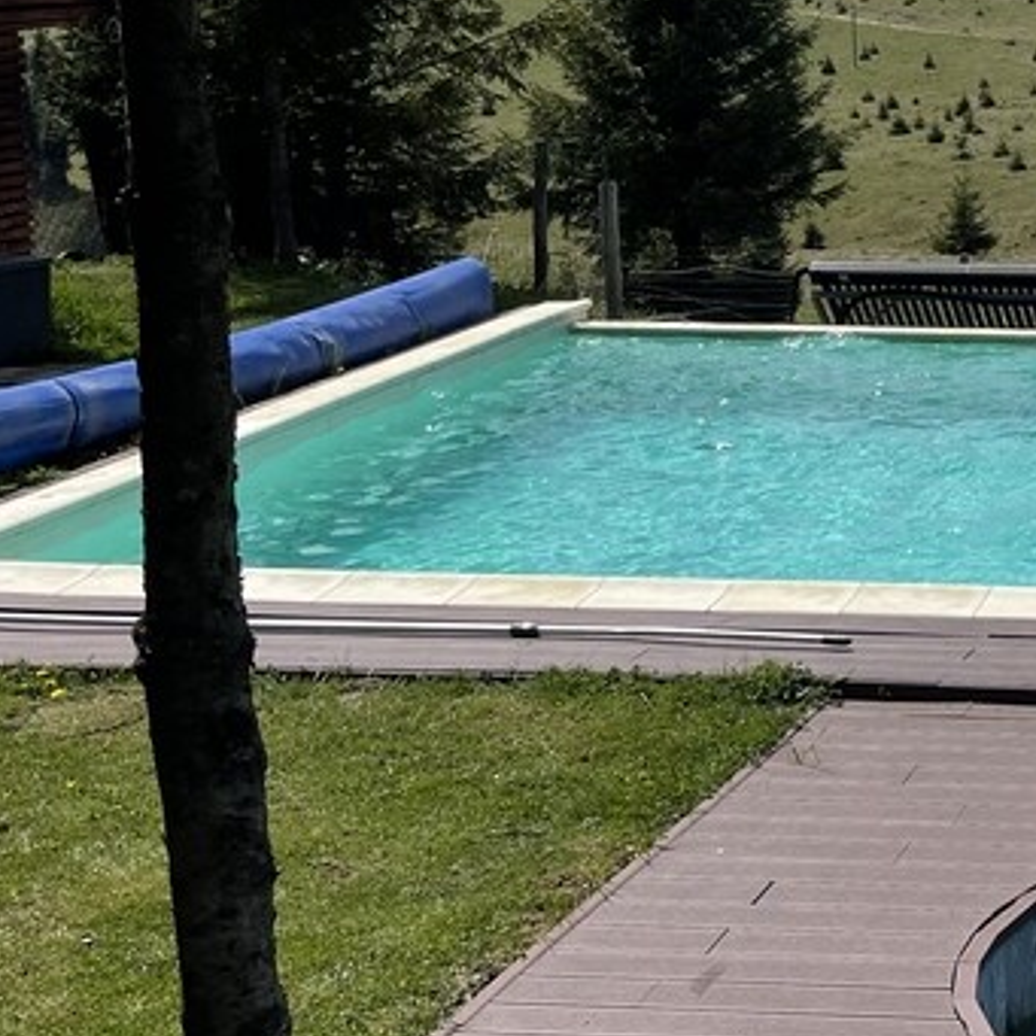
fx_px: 2336
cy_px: 197
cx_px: 1525
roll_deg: +0.0
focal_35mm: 69
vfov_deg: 24.6
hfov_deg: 21.3
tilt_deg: -7.1
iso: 32
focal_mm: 5.1
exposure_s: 1/5618
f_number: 1.6
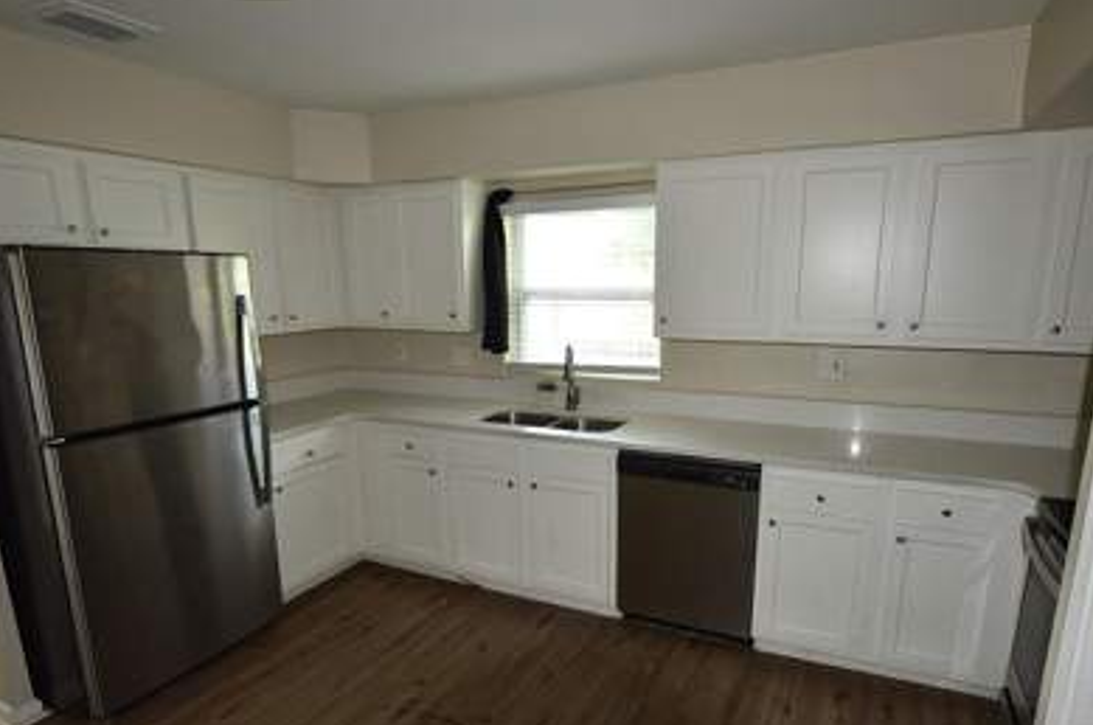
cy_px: 426
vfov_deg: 59.0
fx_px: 637
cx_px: 559
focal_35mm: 21
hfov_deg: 81.3
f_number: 2.8
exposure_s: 1/60
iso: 2000
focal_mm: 17
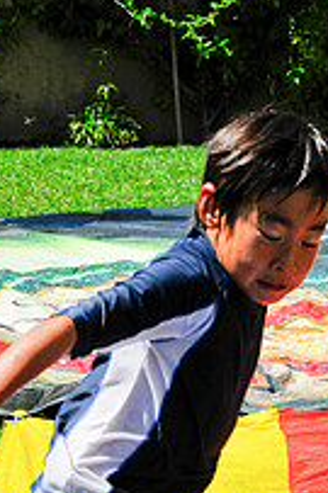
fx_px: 3190
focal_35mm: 233
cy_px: 527
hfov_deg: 5.9
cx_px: 210
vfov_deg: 8.8
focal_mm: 70
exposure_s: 1/640
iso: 400
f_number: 10
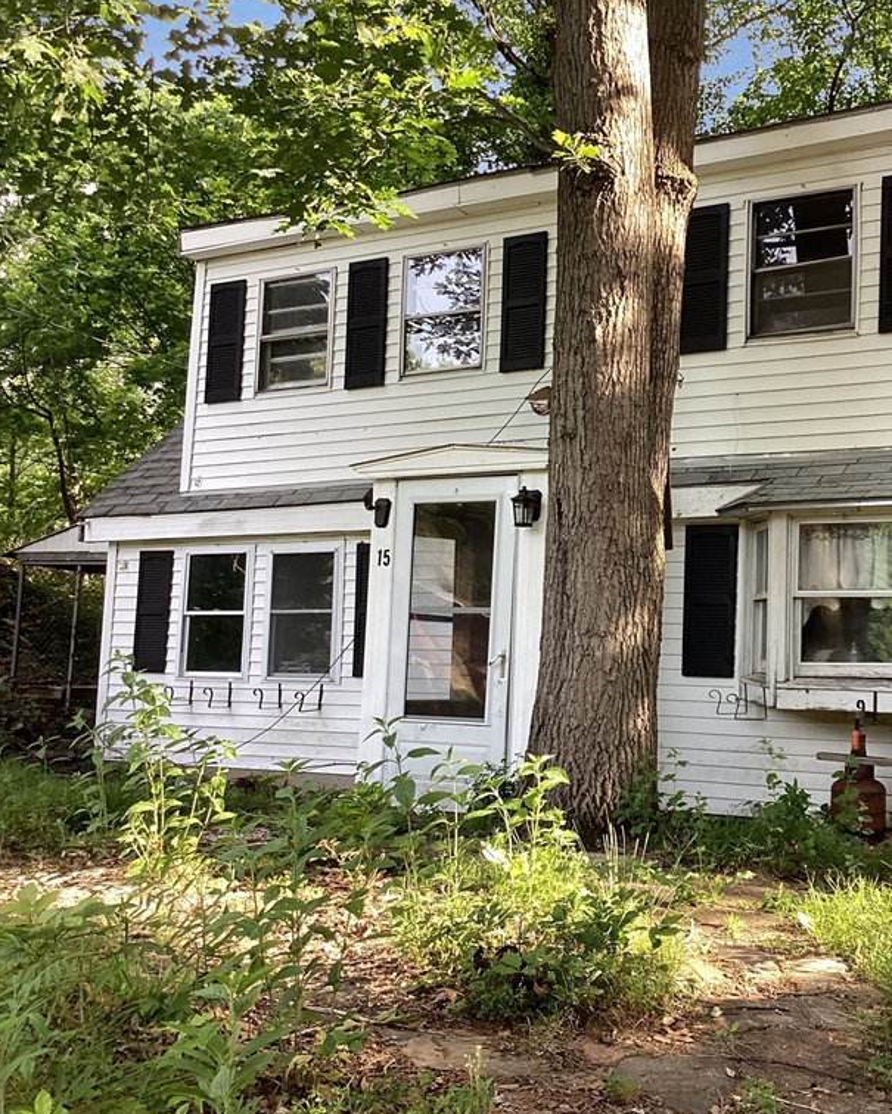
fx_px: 1353
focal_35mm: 41
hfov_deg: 35.5
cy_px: 558
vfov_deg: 44.8
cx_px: 691
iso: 40
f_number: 2.4
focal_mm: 3.3
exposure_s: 1/120
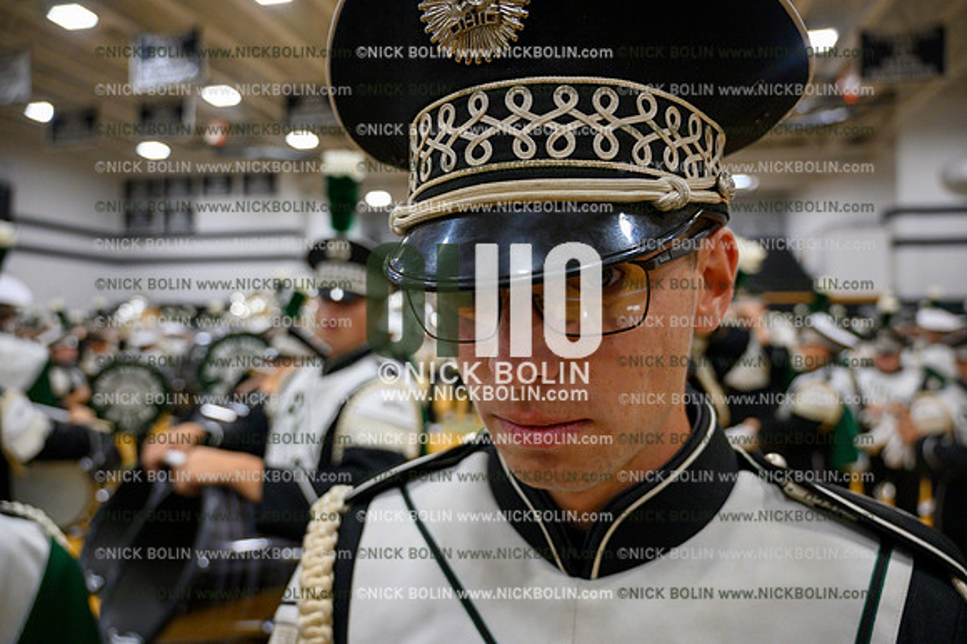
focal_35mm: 24
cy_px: 322
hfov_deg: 73.8
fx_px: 644
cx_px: 484
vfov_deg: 53.1
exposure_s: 1/250
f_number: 4
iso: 1250
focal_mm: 24
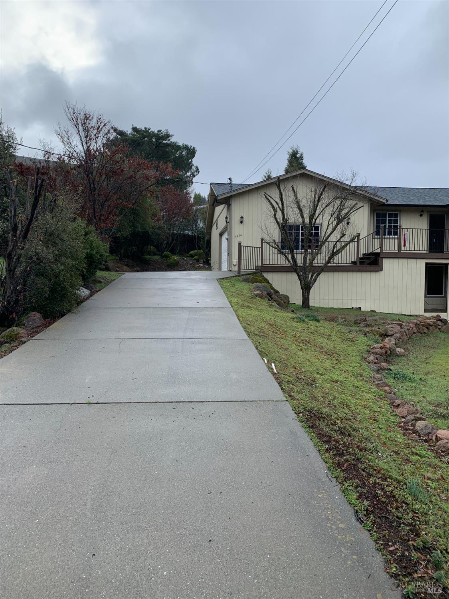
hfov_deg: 53.1
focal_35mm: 26
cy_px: 300
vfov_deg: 67.3
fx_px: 450
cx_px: 224
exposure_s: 1/879
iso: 25
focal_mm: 4.25
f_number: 1.8
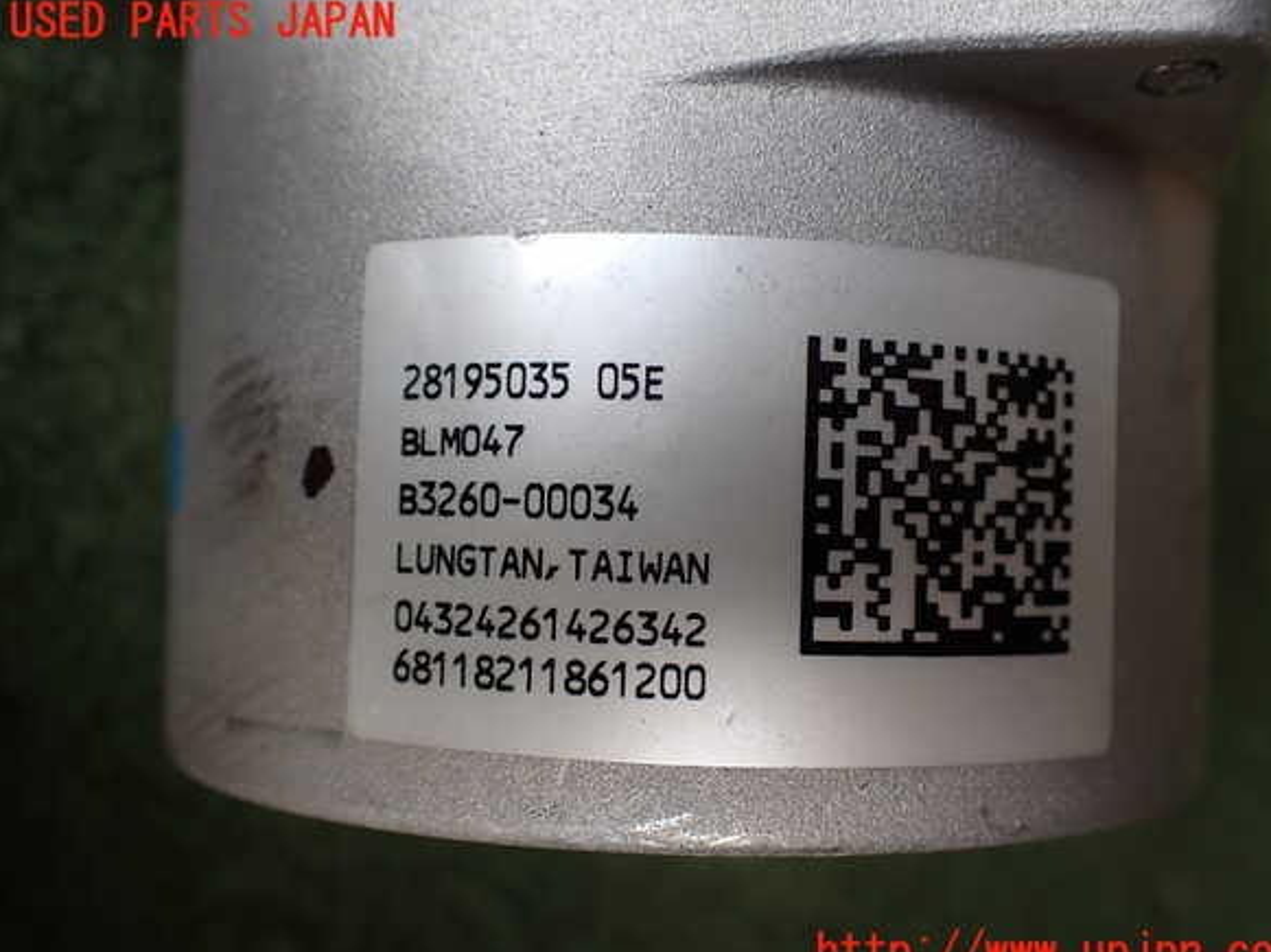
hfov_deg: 58.4
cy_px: 488
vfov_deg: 45.4
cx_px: 654
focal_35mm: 31
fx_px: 1138
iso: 100
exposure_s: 1/125
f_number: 2.3
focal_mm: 5.4
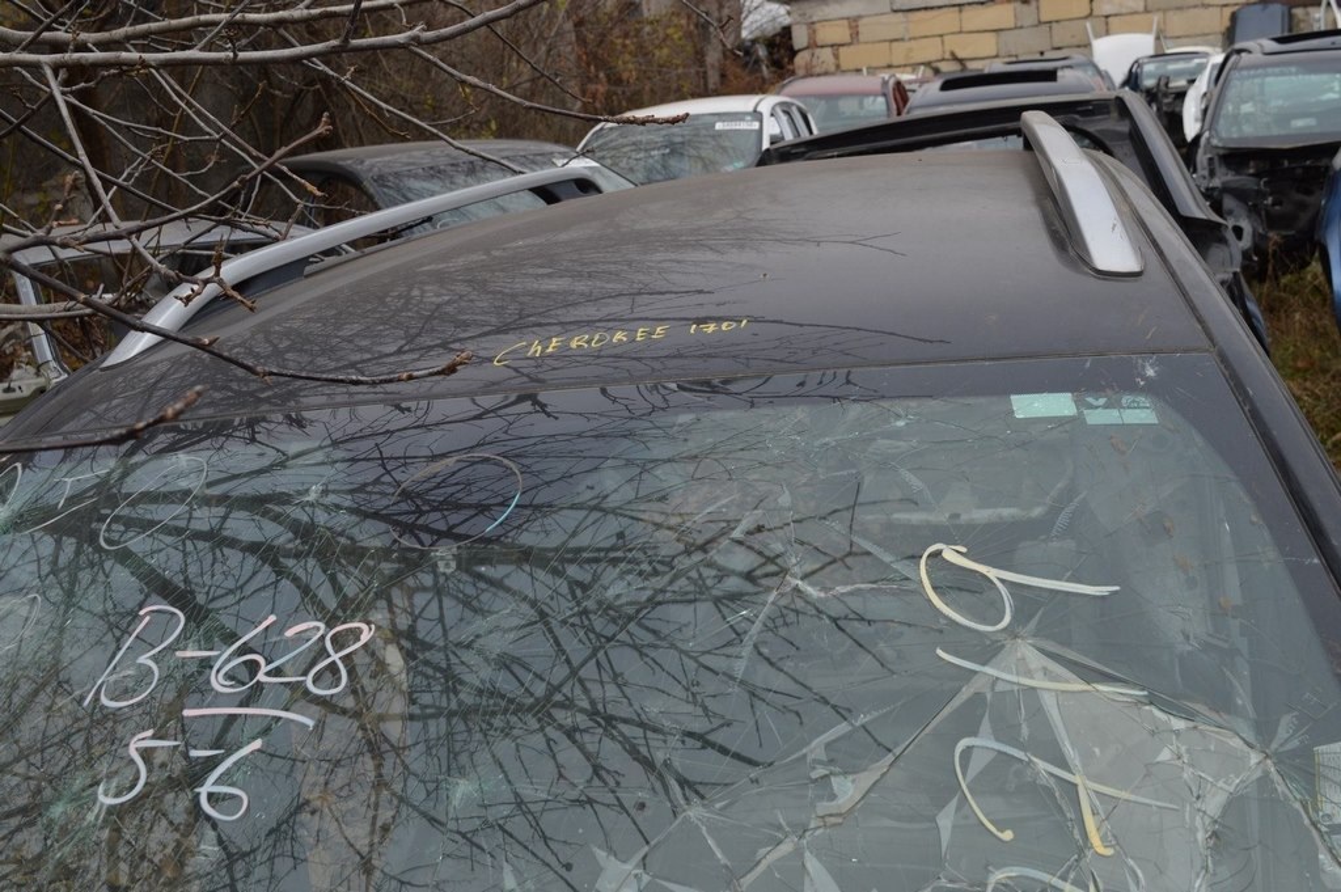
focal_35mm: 40
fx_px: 1507
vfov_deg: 33.0
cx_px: 670
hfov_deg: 48.0
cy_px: 446
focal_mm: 27
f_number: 7.1
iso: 100
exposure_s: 1/125
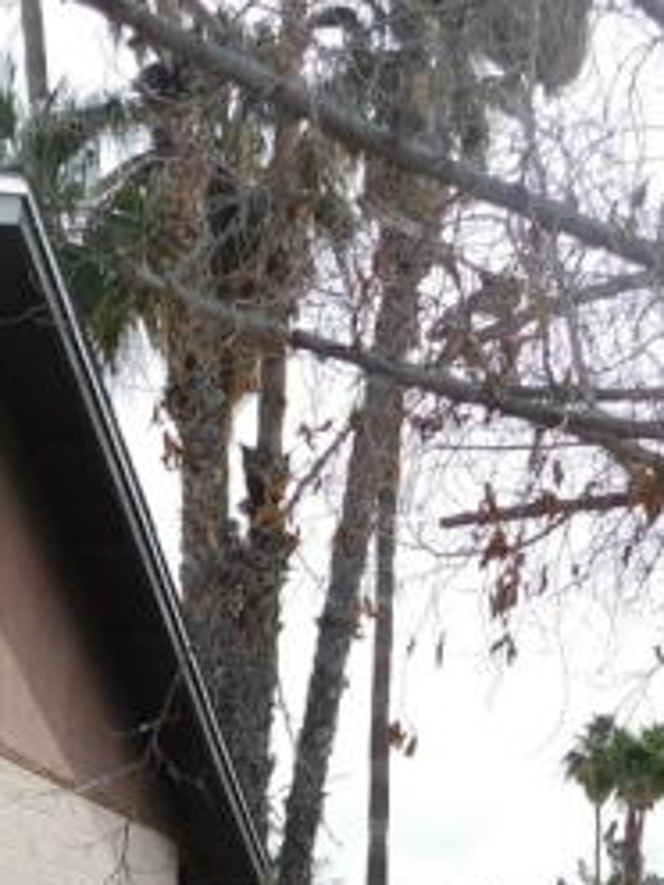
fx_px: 2430
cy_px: 1103
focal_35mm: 95
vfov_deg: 19.3
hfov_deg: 15.5
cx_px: 161
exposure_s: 1/400
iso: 125
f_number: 6
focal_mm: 4
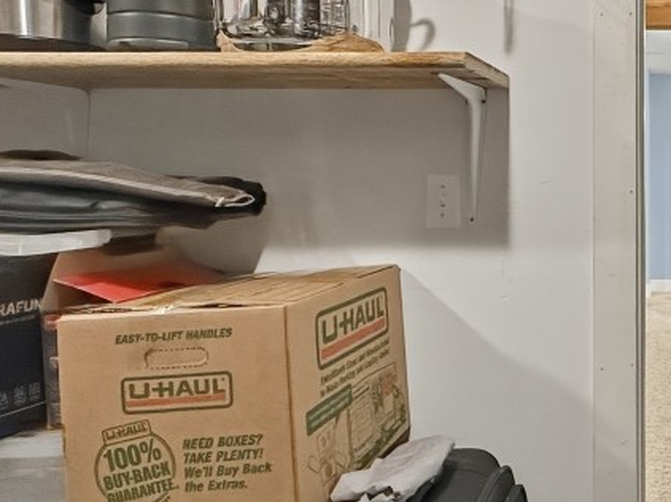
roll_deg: +0.3
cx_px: 682
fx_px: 659
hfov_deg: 45.0
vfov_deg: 41.2
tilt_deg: +1.8
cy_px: 167
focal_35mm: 34
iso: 500
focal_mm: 2.2
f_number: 2.2
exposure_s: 1/60
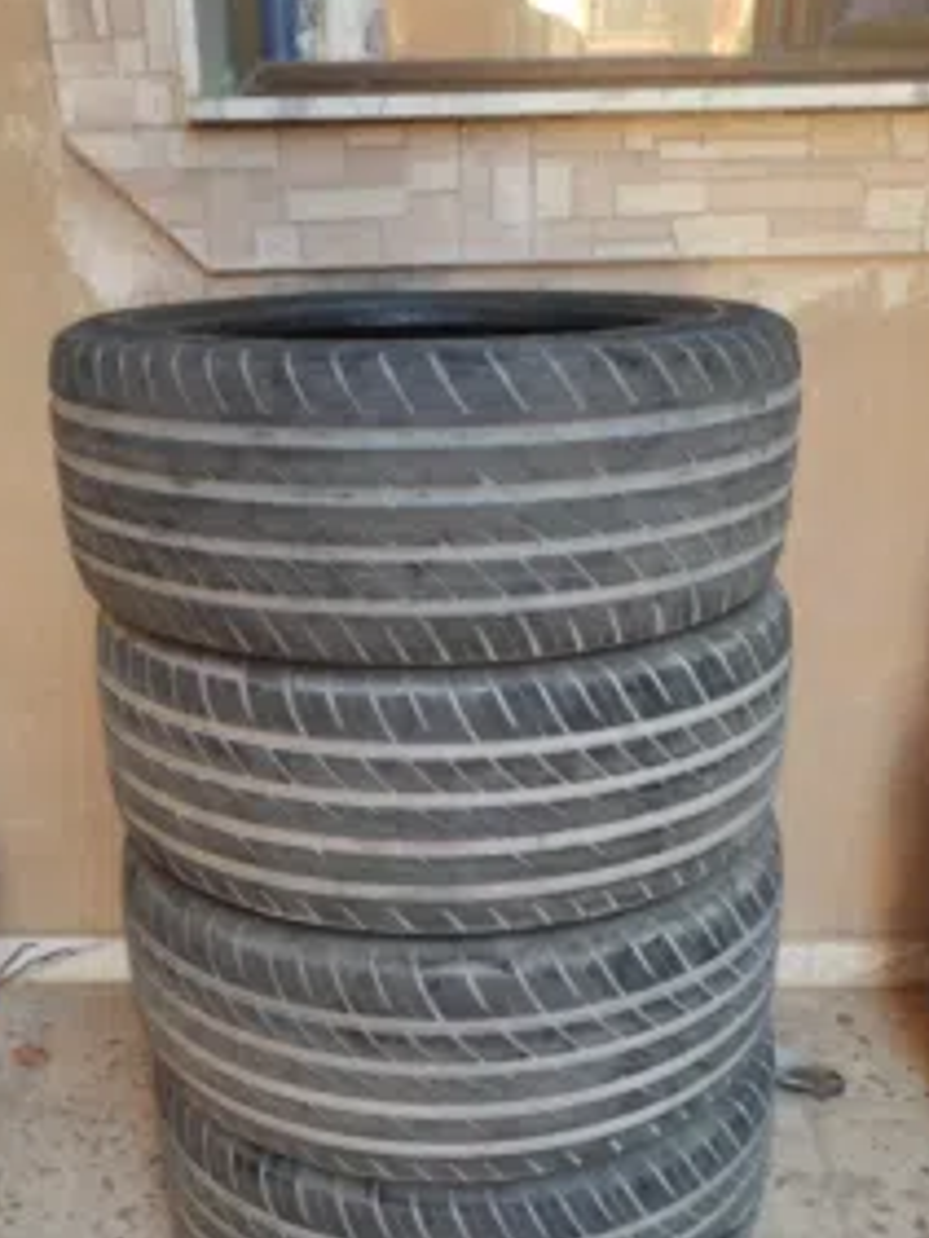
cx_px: 458
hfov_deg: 38.7
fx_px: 1323
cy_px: 767
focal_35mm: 37
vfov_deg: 49.7
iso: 115
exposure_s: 1/33
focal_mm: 4.74
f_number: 1.79
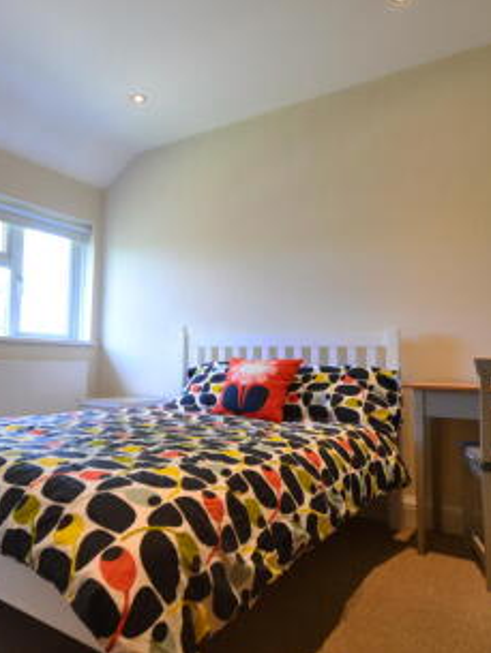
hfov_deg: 55.1
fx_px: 468
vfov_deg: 69.9
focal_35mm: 25
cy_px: 318
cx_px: 208
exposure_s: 1/60
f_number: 5.6
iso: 800
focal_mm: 11
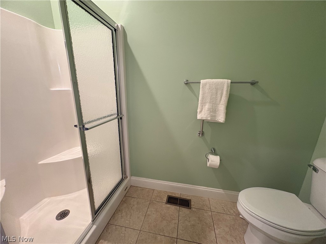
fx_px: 132
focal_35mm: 14
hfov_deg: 102.1
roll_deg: -0.1
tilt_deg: -12.9
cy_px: 122
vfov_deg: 85.7
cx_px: 163
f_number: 2.2
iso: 320
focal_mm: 2.22
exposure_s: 1/60
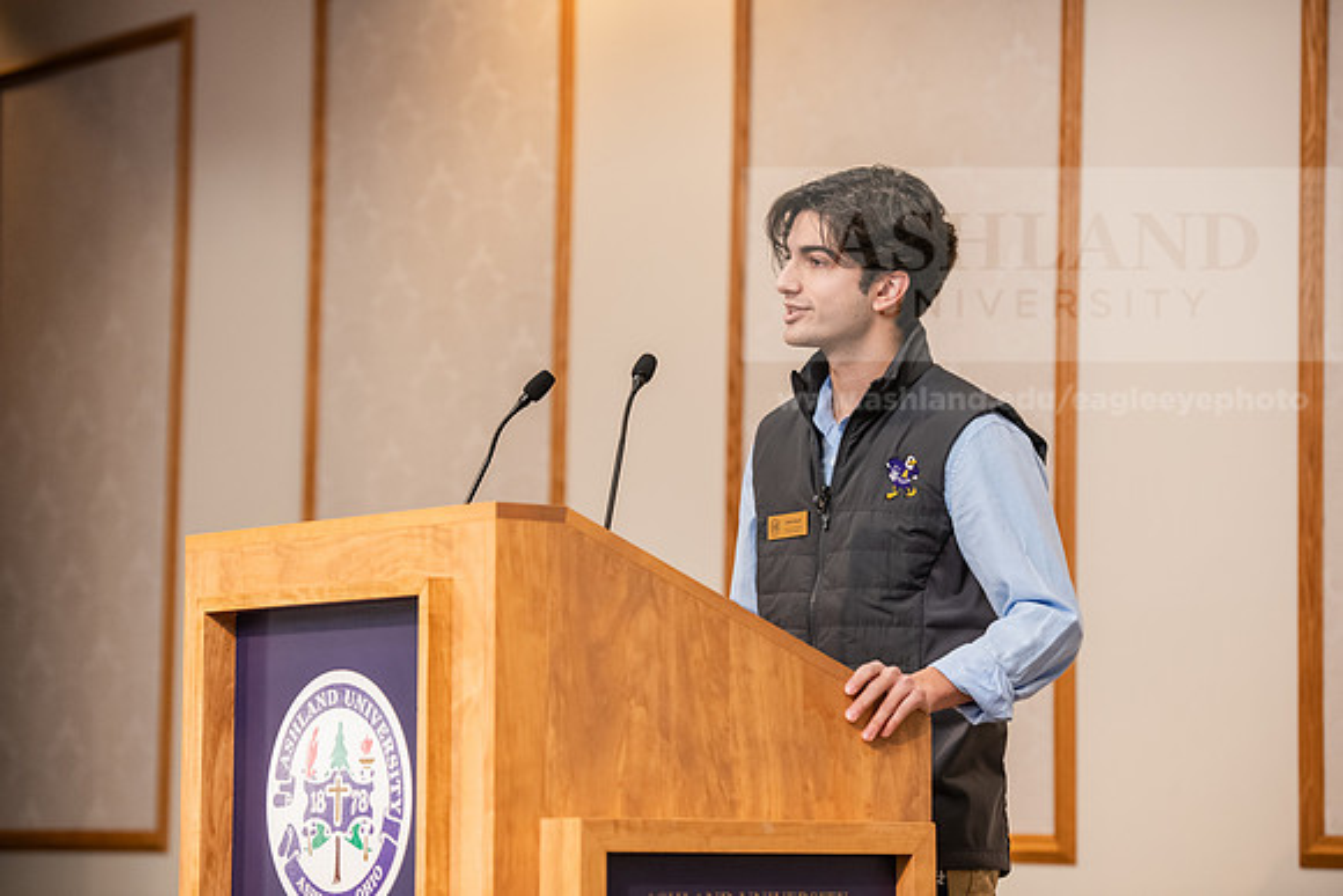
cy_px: 448
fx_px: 4179
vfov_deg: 12.2
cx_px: 672
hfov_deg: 18.3
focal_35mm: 112
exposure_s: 1/160
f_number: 3.5
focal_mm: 112
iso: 2000
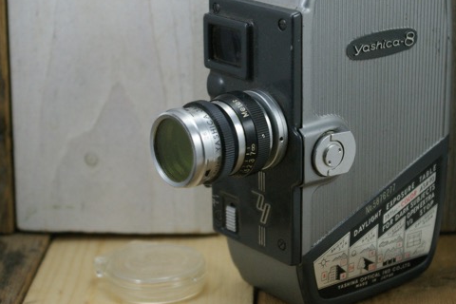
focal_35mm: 100
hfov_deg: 20.4
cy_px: 130
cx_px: 257
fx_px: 1267
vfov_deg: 13.7
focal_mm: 50
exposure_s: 1/125
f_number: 5.6
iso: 800
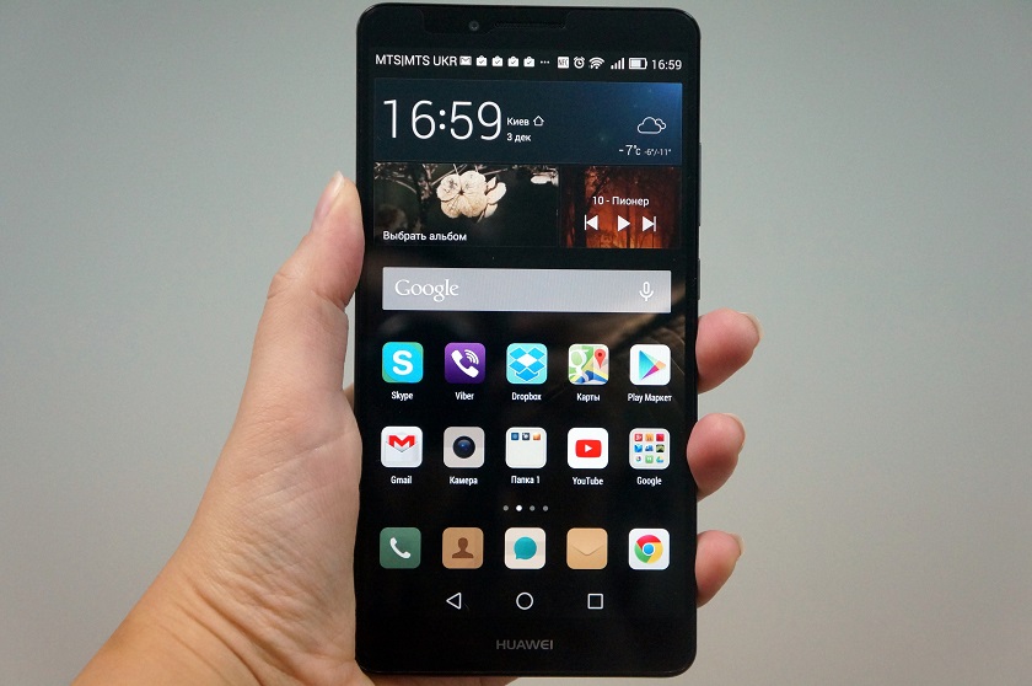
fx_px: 1761
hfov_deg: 32.7
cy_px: 343
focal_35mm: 62
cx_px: 516
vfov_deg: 22.0
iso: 2000
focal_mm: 41
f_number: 4.5
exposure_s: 1/160
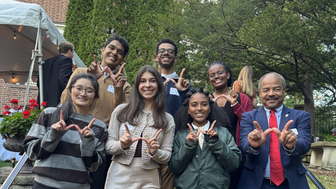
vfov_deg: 33.3
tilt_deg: +4.0
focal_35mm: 35
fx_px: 312
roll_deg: -3.6
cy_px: 133
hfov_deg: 56.6
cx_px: 168
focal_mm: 6.76
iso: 160
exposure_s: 1/120
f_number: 1.78
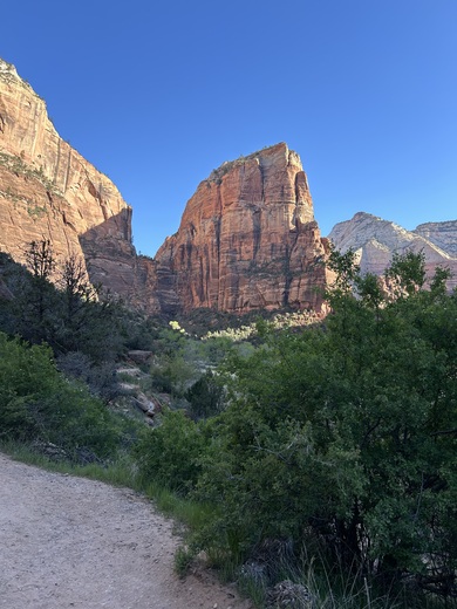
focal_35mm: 26
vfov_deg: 67.3
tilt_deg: +4.9
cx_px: 228
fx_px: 458
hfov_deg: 53.1
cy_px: 304
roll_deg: +1.2
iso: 50
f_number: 1.5
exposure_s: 1/1058
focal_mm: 5.7
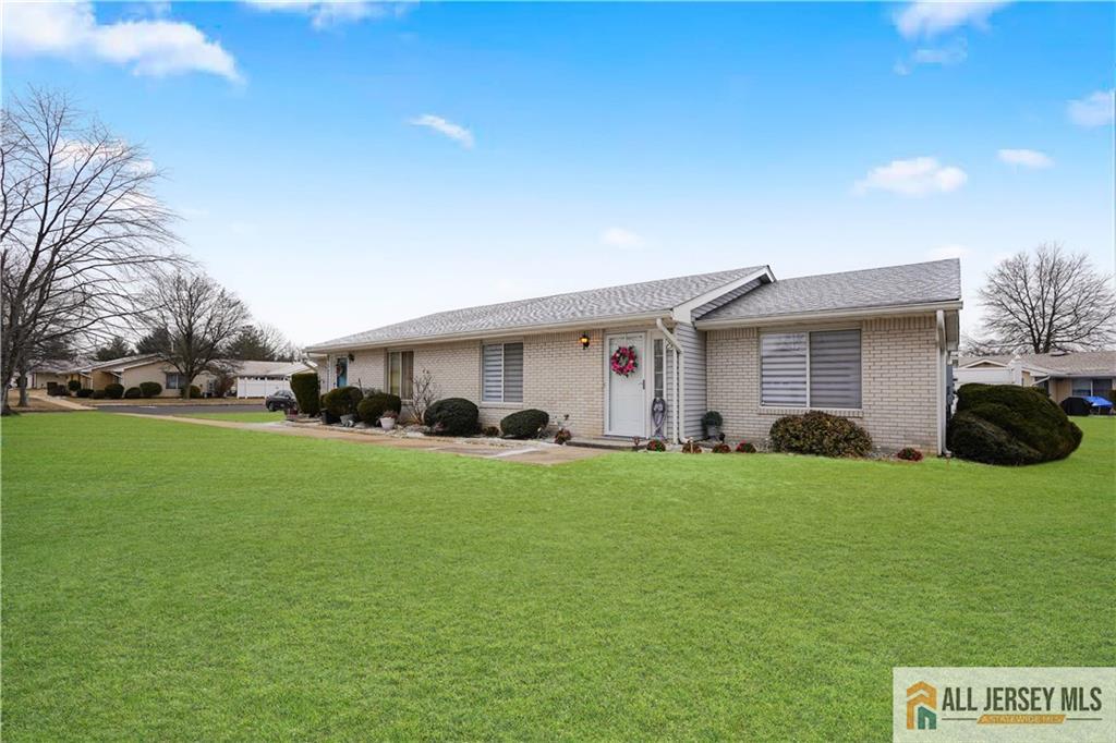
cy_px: 372
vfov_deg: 72.0
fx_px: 511
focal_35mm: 16
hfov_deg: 95.0
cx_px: 558
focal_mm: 16.5
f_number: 6.3
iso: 100
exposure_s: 1/100
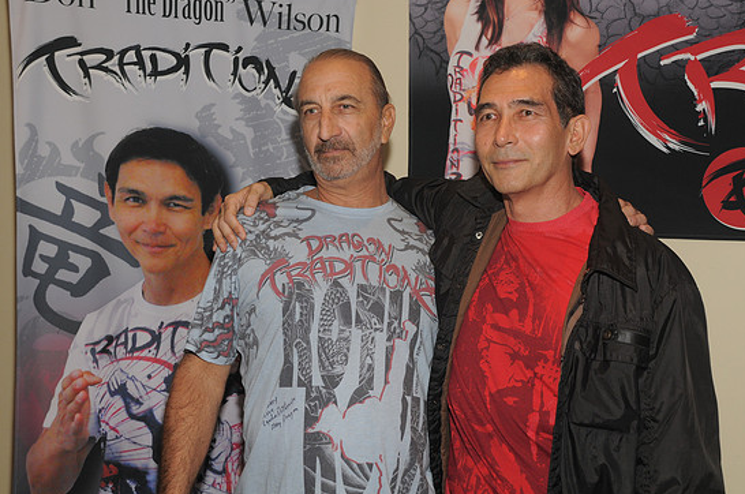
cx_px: 385
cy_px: 237
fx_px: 1054
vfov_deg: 26.4
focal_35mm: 51
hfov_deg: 38.9
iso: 400
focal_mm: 32
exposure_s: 1/60
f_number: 5.6
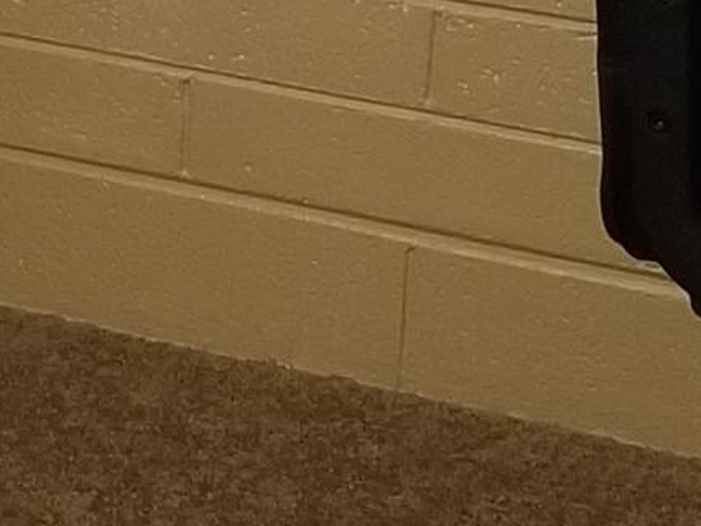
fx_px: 3708
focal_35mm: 183
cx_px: -619
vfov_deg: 7.9
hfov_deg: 10.1
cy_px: -335
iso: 200
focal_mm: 4.25
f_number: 1.7
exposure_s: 1/16
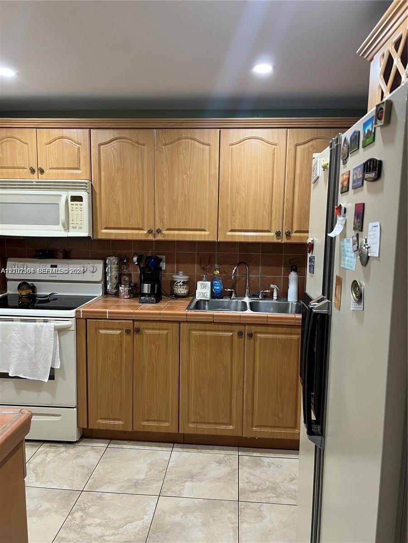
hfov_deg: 53.1
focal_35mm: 26
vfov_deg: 67.3
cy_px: 272
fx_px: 409
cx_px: 204
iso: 160
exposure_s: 1/60
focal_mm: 5.7
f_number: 1.5
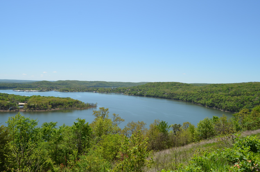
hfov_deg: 67.5
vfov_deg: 47.7
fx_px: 195
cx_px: 130
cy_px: 86
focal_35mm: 27
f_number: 8
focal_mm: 18
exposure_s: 1/250
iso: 100
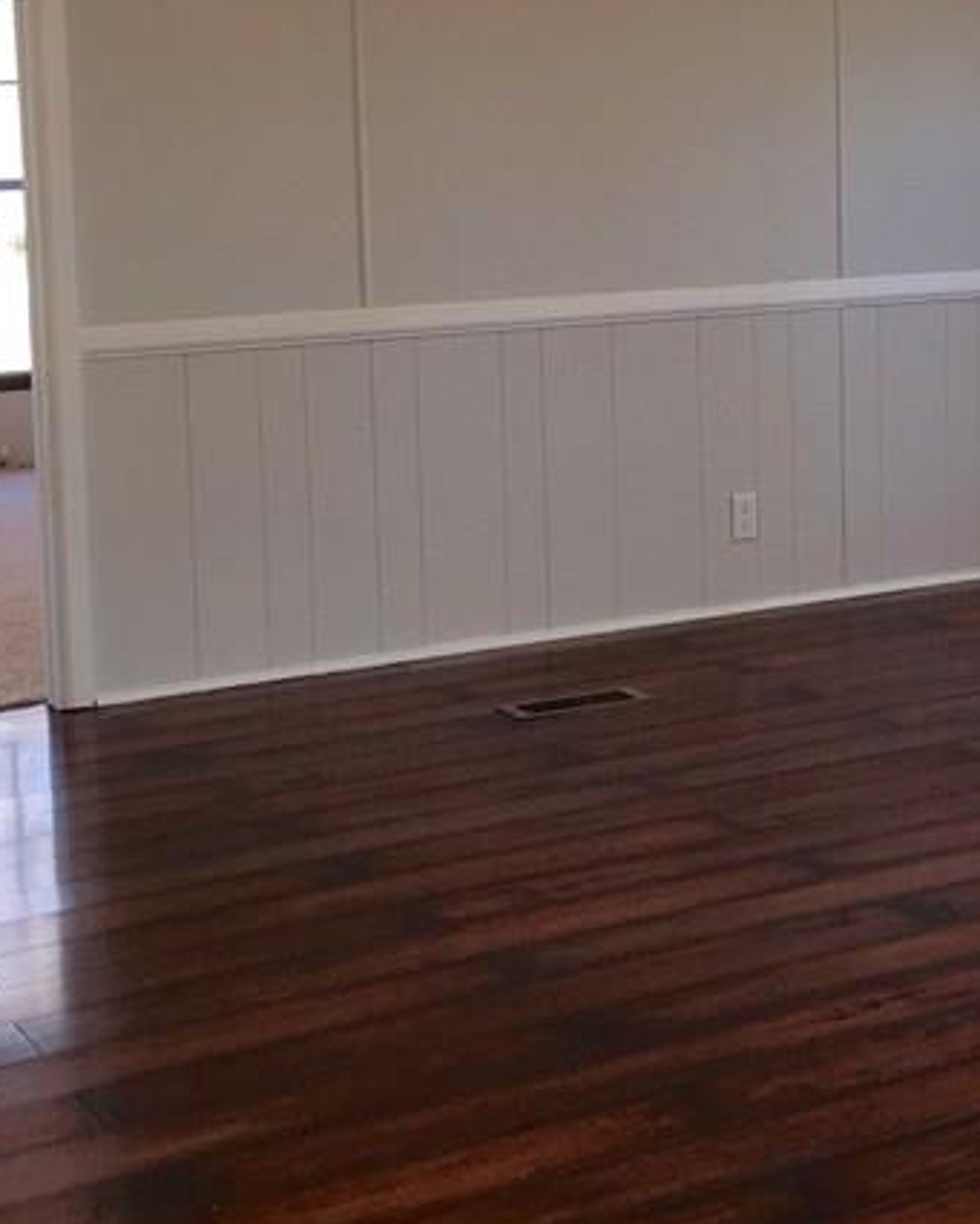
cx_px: 902
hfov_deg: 21.9
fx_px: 2464
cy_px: 330
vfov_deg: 27.6
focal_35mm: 68
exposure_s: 1/40
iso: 32
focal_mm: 4.15
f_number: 2.2
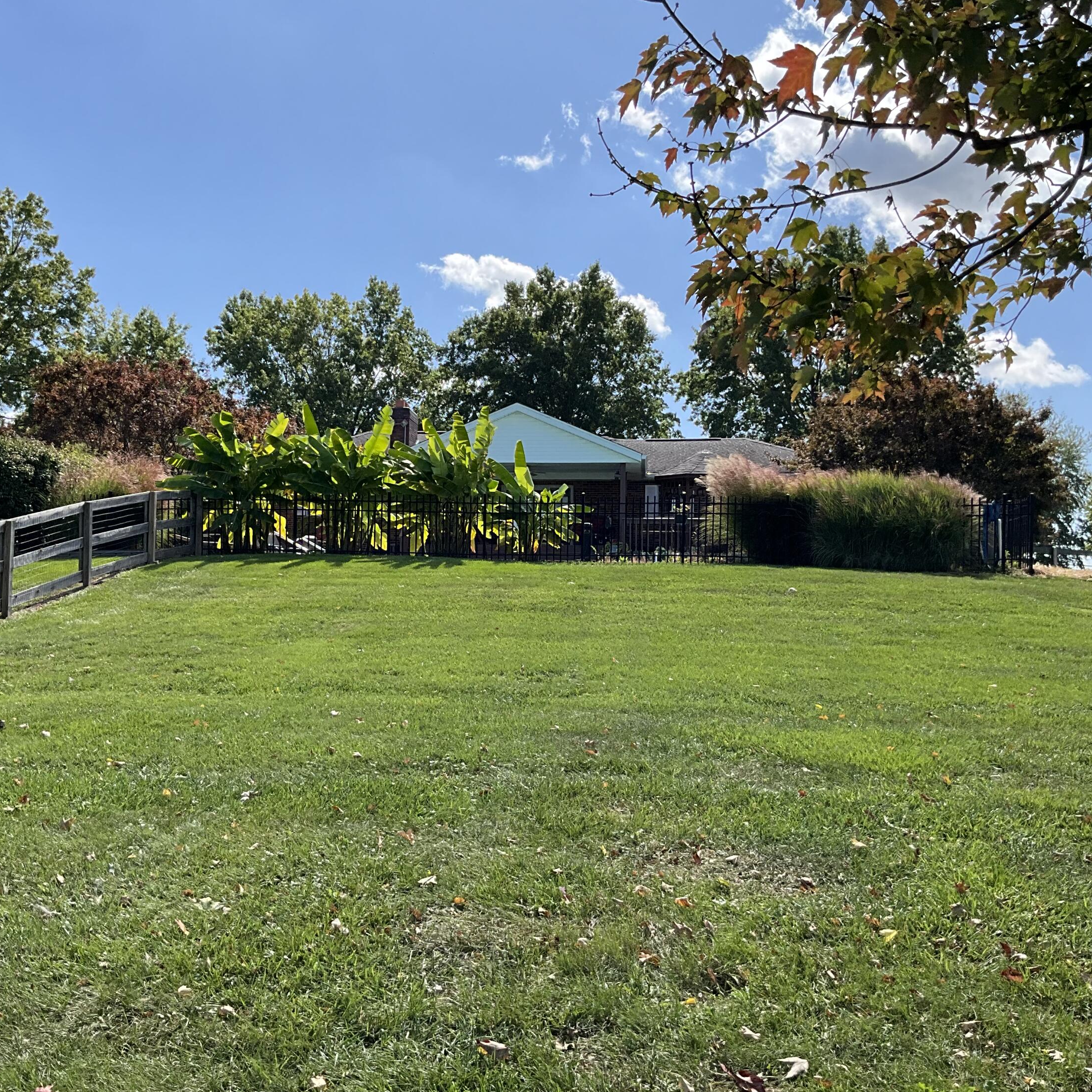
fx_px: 1249
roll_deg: -0.6
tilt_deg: +2.9
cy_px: 542
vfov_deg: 47.2
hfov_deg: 47.2
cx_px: 494
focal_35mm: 35
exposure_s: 1/1626
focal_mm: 3
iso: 25
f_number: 1.8
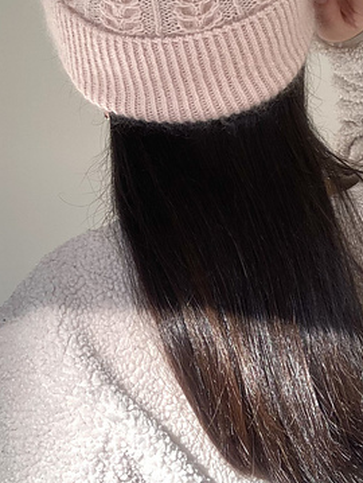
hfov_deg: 25.7
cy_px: 180
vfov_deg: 33.6
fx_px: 796
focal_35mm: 57
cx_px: 169
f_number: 2.2
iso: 64
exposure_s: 1/121
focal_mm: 2.87
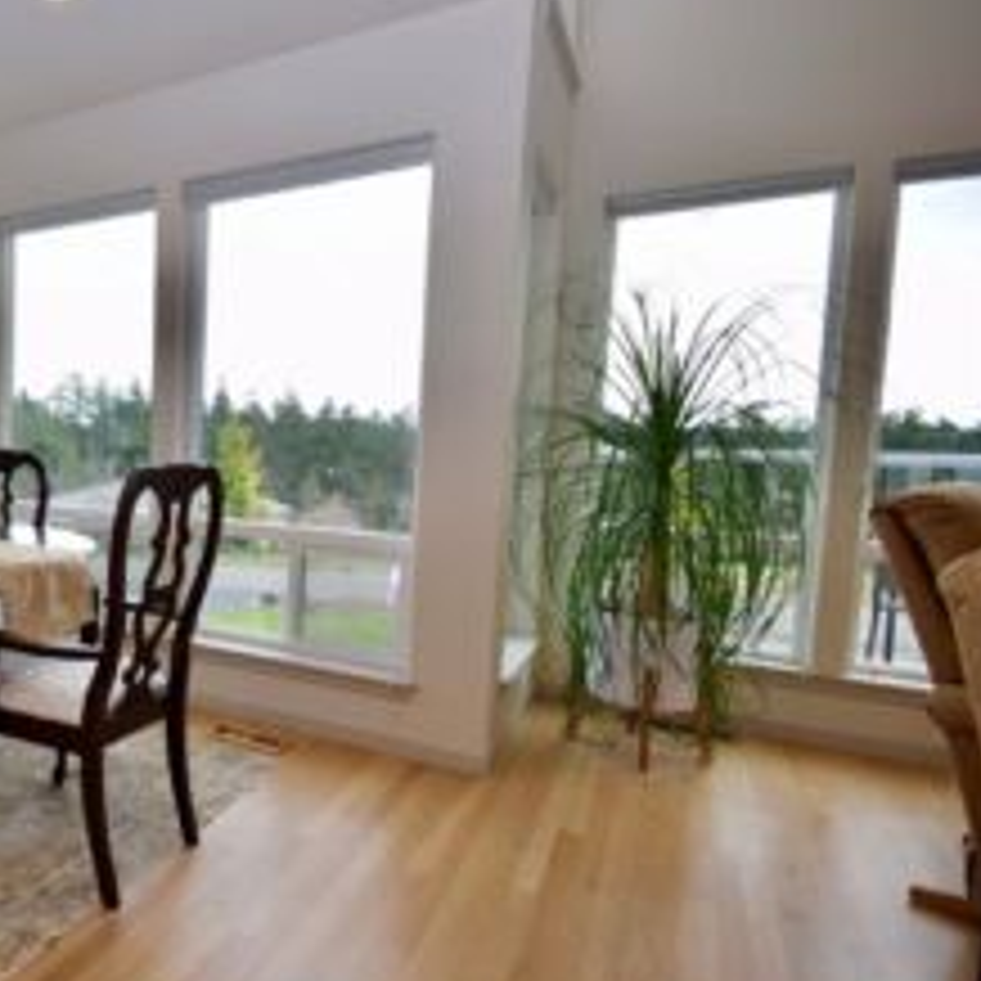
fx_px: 827
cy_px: 493
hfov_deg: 53.7
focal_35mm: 26
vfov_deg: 61.4
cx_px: 99
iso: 400
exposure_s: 1/200
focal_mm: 11
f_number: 8
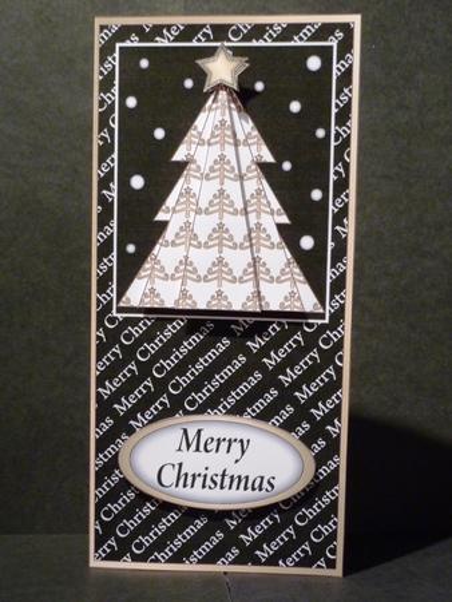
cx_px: 226
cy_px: 301
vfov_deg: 36.8
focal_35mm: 52
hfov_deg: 28.1
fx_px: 904
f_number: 3.8
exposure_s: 1/8
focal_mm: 8.5
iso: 400
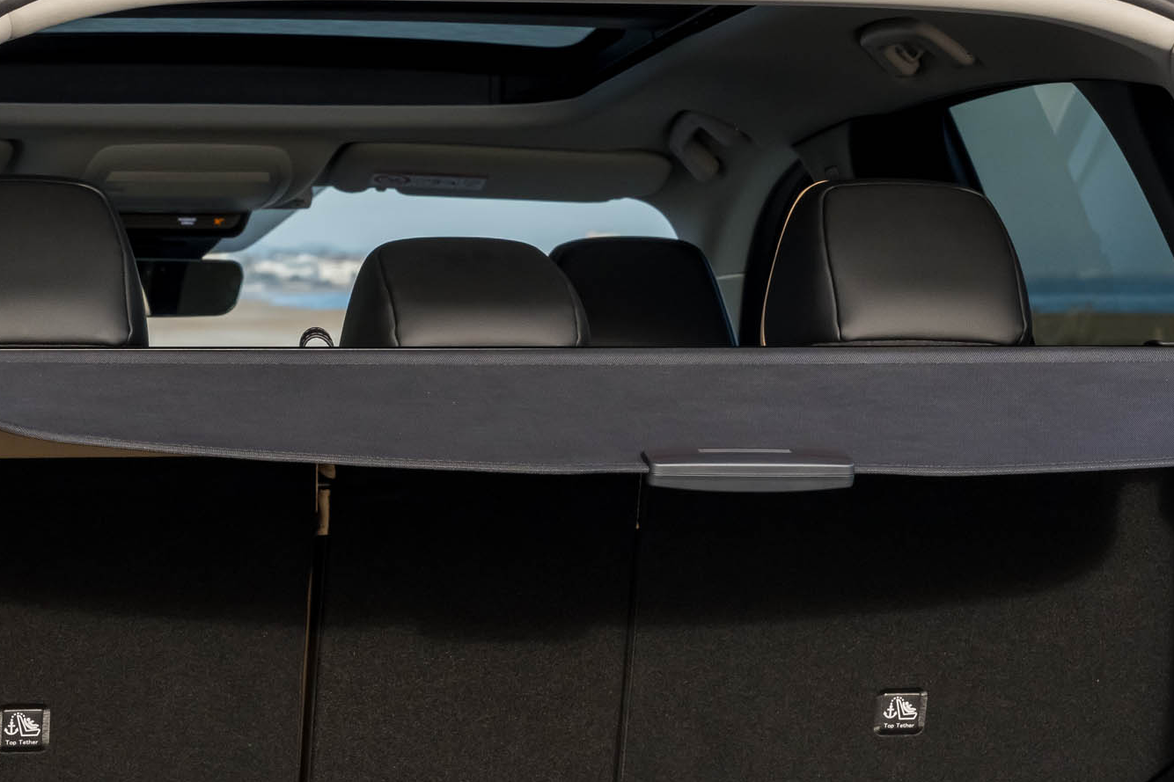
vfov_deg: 8.0
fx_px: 5543
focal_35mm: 170
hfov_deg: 12.1
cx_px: 610
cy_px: 728
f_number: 10
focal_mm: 70
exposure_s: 1/100
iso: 800
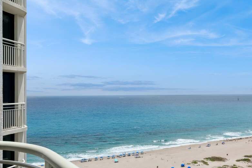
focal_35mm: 39
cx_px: 124
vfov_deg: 34.2
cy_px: 84
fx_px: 273
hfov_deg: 49.6
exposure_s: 1/400
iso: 100
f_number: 11
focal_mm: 38
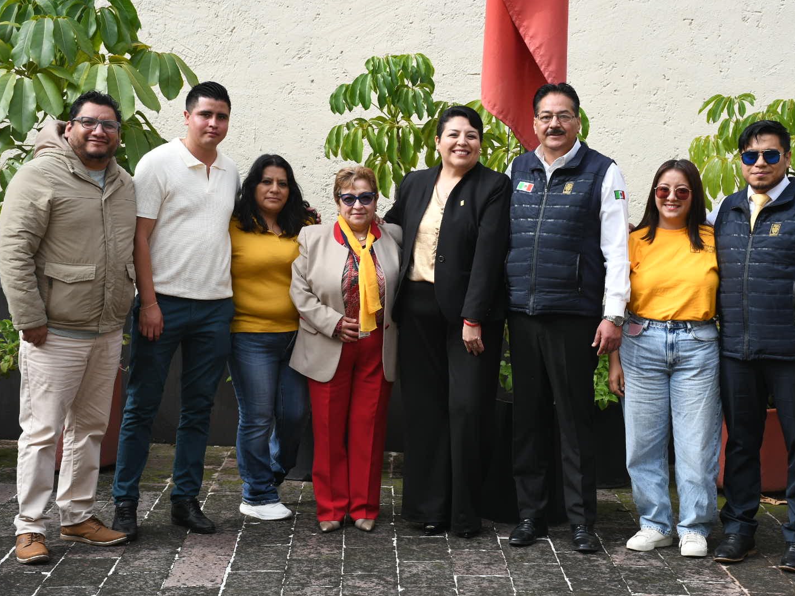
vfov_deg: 20.2
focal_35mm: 73
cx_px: 443
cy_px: 297
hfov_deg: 26.7
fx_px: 1676
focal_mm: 45
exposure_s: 1/125
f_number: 8
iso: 100
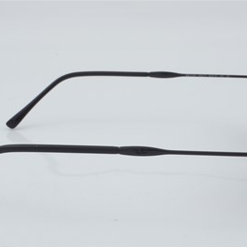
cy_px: 125
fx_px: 791
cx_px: 126
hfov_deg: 17.7
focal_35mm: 98
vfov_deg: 17.7
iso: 100
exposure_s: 1/4
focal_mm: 50
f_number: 29
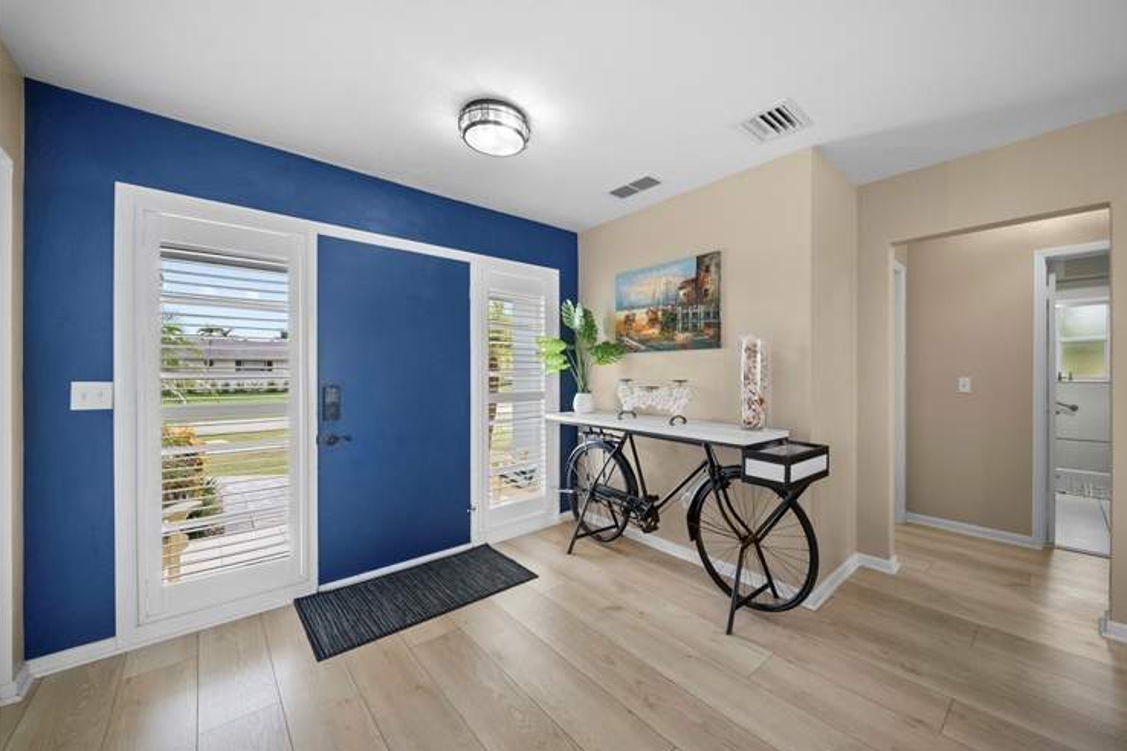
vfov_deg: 85.4
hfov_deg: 108.2
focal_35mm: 13
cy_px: 382
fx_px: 407
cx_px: 602
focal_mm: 12
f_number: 11
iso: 2000
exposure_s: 1/30
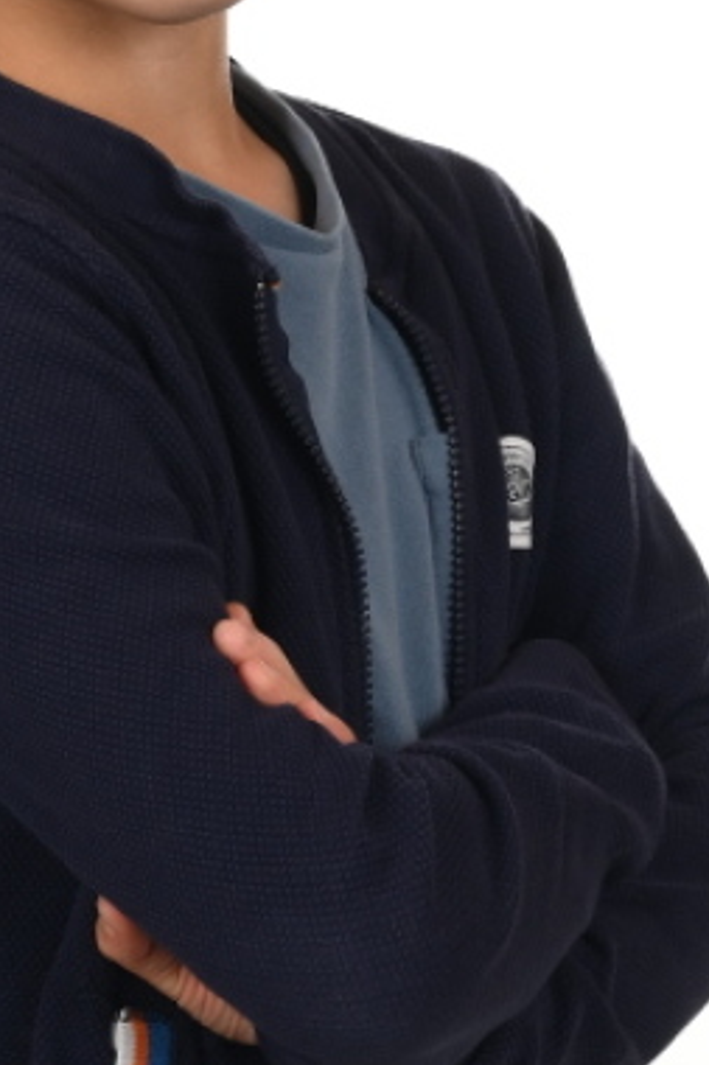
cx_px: 191
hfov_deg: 7.1
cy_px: 639
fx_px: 5706
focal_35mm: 193
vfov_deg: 10.7
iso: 400
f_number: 10
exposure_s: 1/125
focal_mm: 61
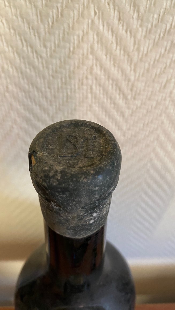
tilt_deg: -44.4
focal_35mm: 28
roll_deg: -1.0
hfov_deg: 41.5
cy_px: 155
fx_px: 231
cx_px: 95
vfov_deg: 67.9
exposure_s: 1/60
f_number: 1.8
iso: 250
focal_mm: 4.25
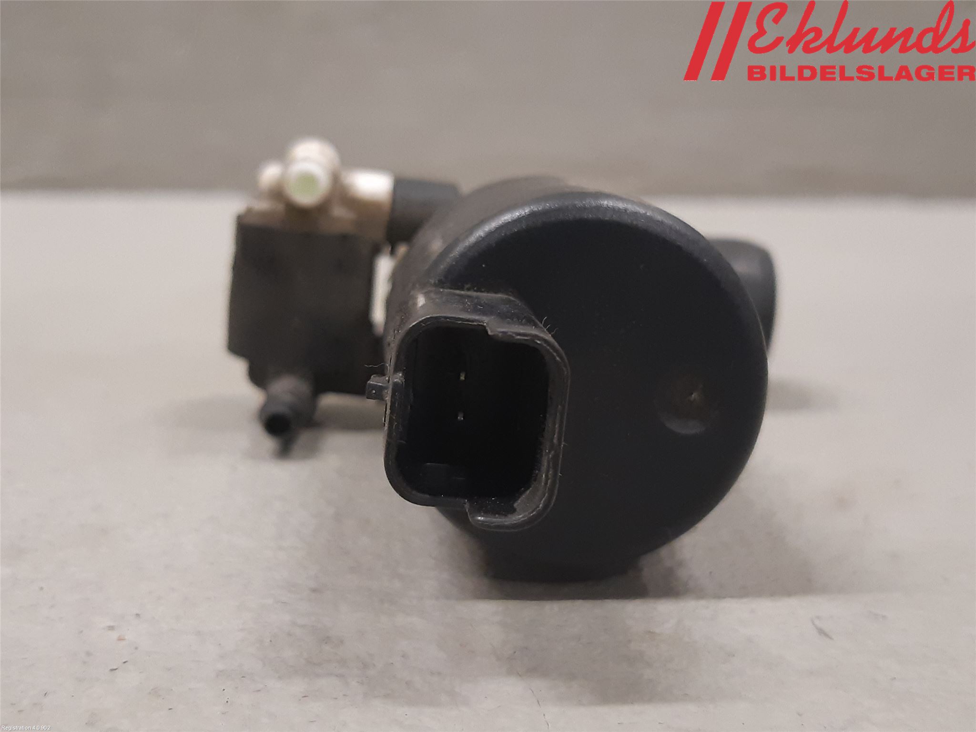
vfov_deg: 53.1
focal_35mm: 26
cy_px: 366
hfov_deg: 67.3
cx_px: 488
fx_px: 733
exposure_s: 1/50
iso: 200
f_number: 1.7
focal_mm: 3.93
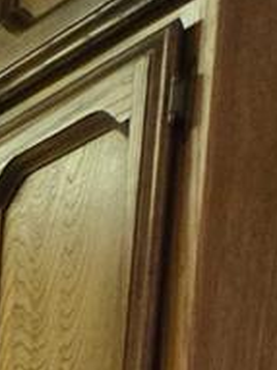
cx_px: -623
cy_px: 1439
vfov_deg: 7.7
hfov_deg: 7.1
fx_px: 1933
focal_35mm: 181
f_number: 1.8
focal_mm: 5.4
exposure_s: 1/120
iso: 400
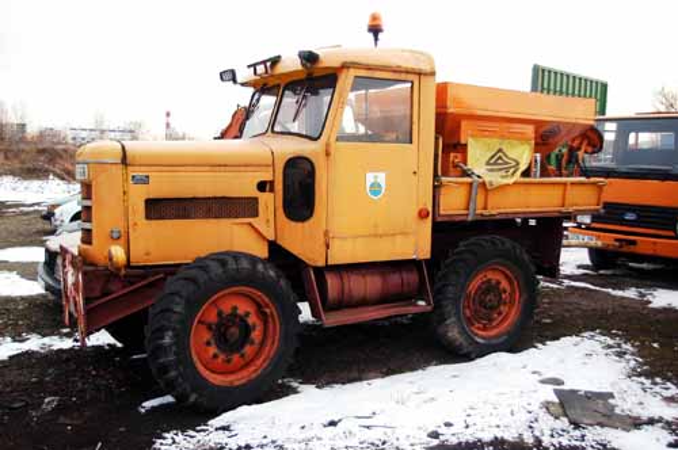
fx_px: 621
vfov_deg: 39.9
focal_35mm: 33
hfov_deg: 57.3
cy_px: 225
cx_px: 339
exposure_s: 1/125
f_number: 2.8
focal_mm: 22
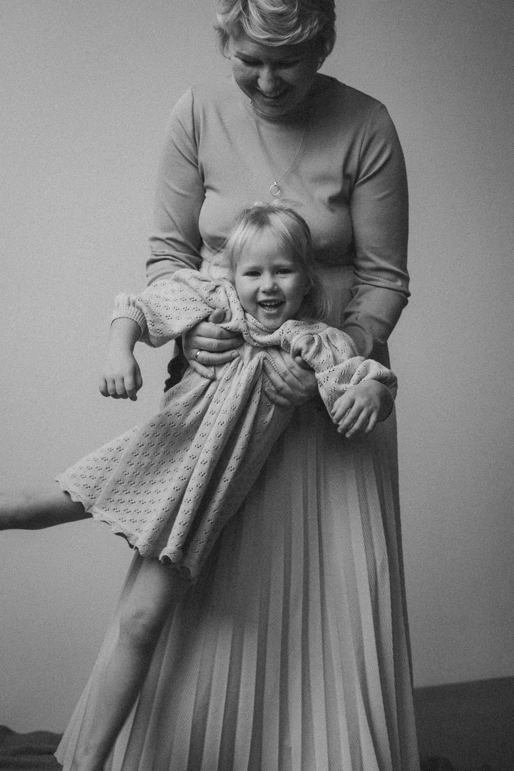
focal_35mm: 54
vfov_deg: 36.9
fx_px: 1157
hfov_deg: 25.1
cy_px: 386
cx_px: 257
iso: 1250
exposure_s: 1/320
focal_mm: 36
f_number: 4
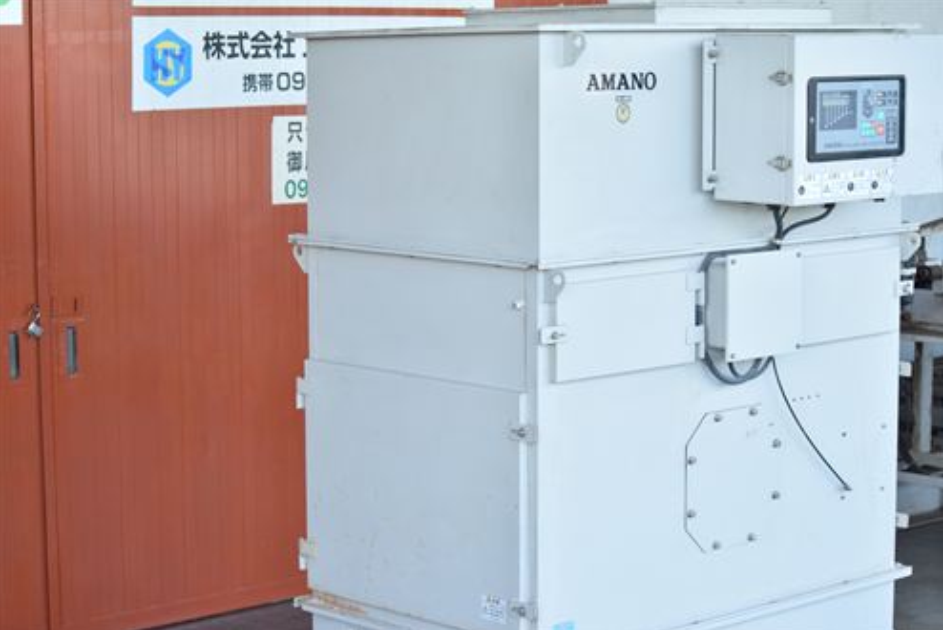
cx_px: 475
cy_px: 317
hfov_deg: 24.3
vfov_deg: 16.4
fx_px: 2189
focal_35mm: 84
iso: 1250
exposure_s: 1/40
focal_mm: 55
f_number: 6.3
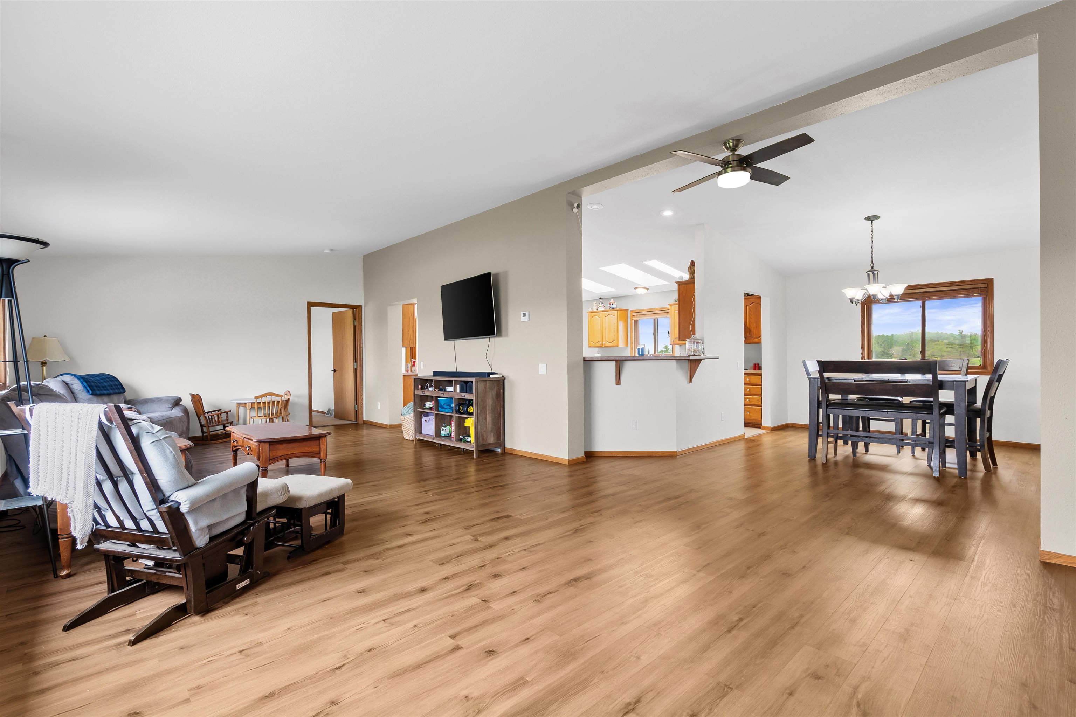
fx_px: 478
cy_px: 358
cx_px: 538
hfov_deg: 96.7
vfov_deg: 73.7
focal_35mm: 16
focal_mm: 16
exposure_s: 2
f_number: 8
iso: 100
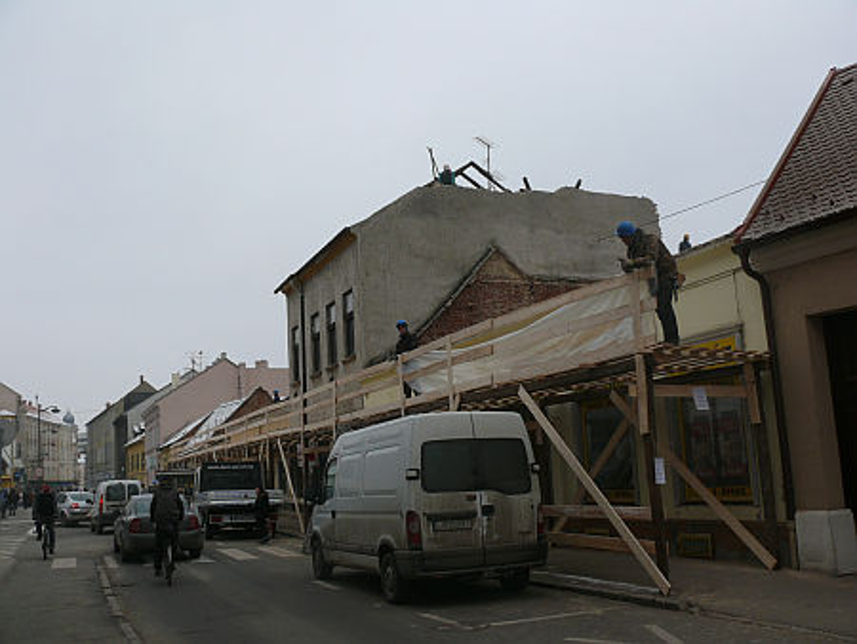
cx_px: 428
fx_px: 867
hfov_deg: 52.6
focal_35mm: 35
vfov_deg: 40.7
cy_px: 322
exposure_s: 1/250
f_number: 4.5
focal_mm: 7.4
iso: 100
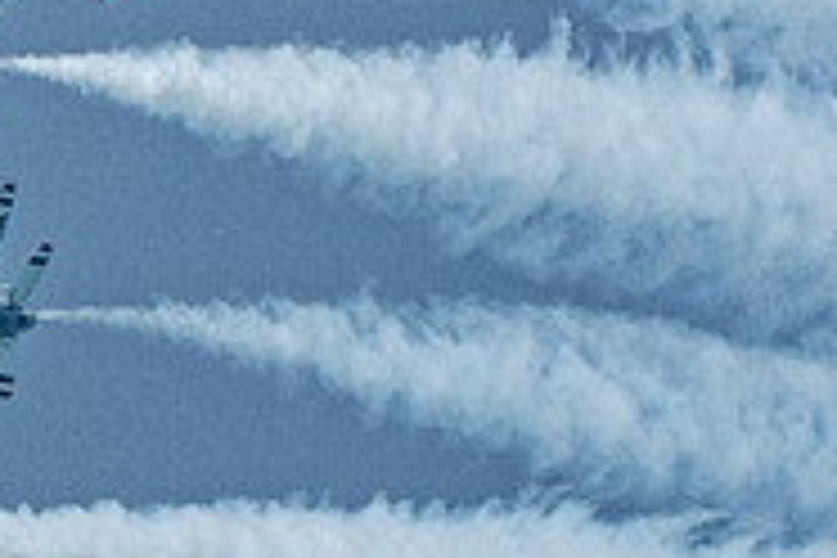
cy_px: 404
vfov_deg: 0.4
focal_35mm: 3141
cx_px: -23
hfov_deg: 0.7
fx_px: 73023
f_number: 10
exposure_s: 1/2000
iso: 640
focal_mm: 400
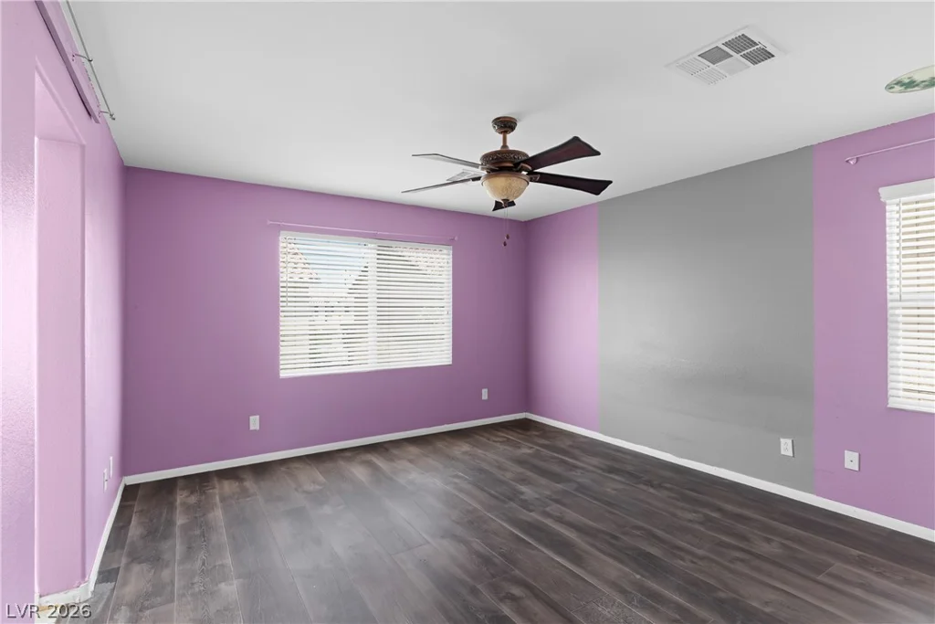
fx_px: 442
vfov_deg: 70.5
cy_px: 312
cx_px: 468
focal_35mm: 17
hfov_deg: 93.3
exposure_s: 1/5
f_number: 8
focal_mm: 17
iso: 400
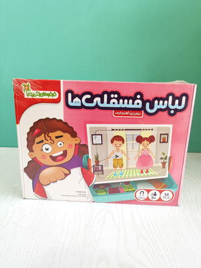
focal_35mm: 24
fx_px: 186
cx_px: 100
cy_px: 134
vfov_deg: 71.6
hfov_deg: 56.8
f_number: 1.89
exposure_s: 1/100
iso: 208
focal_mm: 5.89
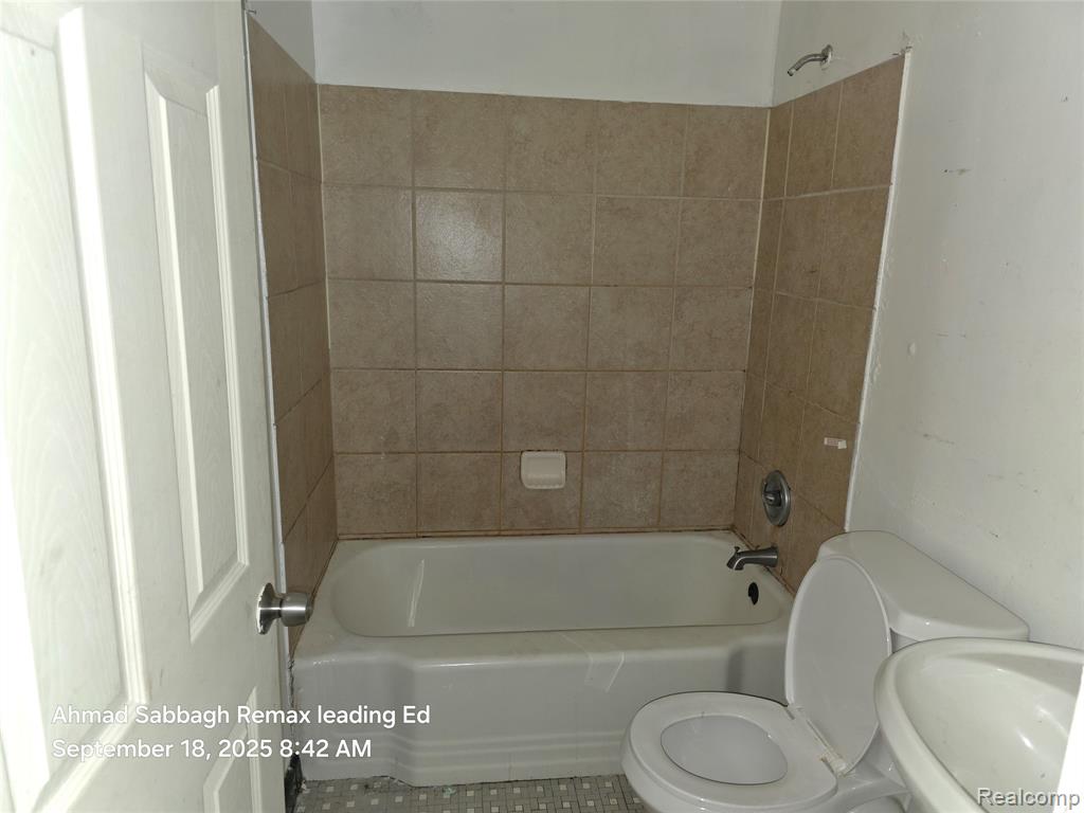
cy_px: 406
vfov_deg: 58.9
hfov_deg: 73.9
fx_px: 720
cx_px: 542
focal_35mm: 23
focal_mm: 6.3
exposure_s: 1/23.1
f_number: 1.7
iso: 125
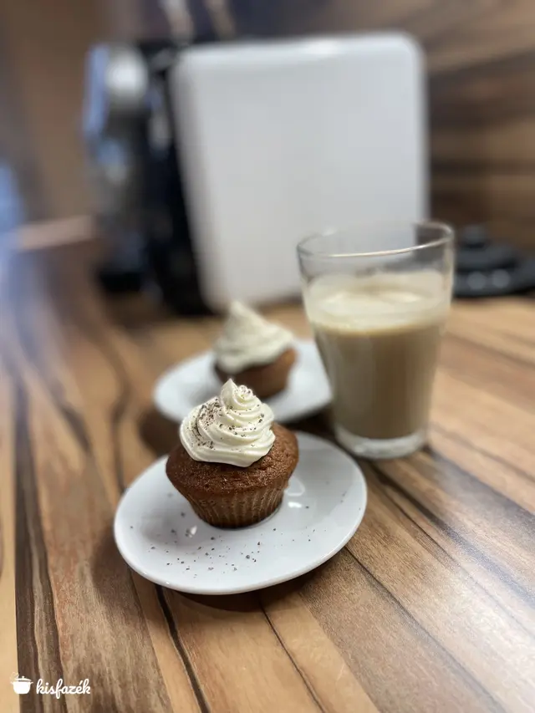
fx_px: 536
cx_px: 268
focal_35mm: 26
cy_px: 356
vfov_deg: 67.3
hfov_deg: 53.1
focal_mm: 4.2
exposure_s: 1/100
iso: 64
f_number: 1.6
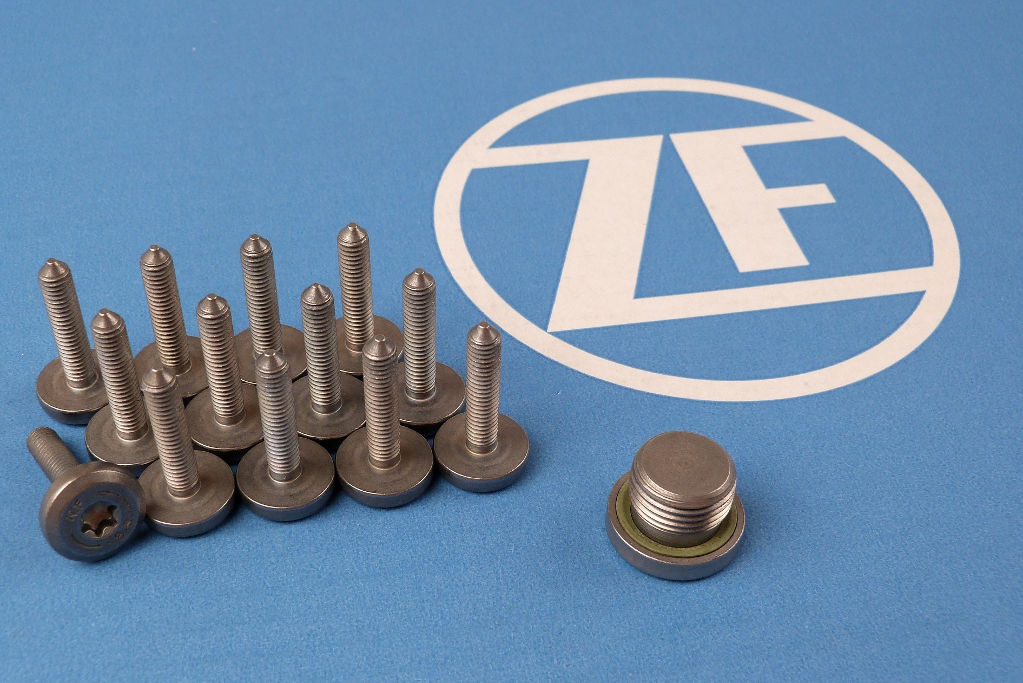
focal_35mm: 44
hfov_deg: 44.5
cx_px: 485
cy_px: 390
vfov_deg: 30.5
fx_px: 1250
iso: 100
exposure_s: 1/60
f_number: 3.1
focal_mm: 7.1
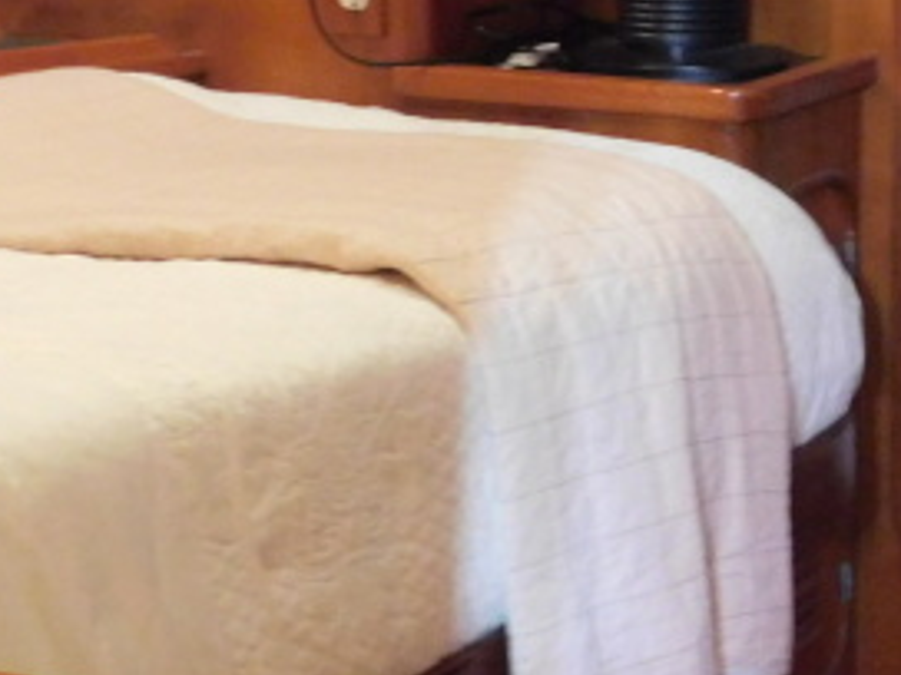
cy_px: -149
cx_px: 1067
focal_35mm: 106
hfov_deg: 17.7
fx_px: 2759
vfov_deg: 13.6
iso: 800
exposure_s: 1/2
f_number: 3.5
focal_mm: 6.3
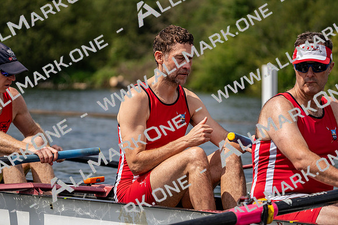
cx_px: 169
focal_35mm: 200
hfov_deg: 10.3
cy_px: 112
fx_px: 1878
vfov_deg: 6.9
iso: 160
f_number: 5.6
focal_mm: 200
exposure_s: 1/1600
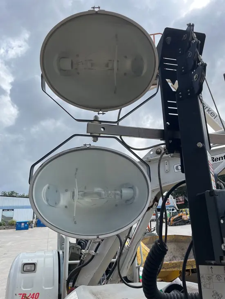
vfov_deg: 67.3
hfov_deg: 53.1
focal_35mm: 26
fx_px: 225
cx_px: 112
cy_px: 150
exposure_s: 1/2222
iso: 50
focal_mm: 5.1
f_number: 1.6
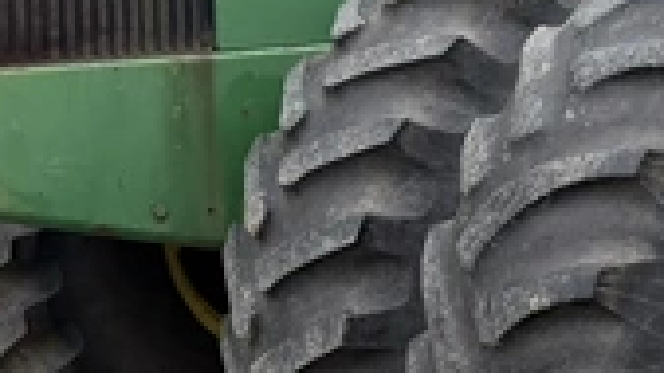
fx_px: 2042
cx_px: 872
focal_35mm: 116
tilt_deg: -2.1
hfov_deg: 17.3
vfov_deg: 10.4
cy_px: 10
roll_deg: +0.6
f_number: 1.78
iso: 100
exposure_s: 1/1493
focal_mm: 6.76
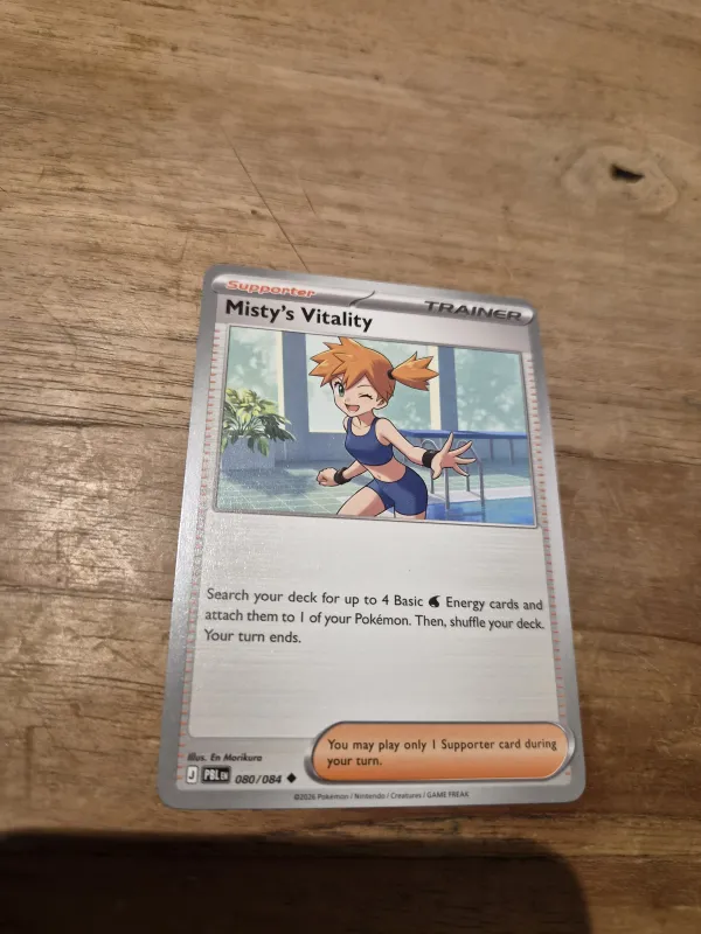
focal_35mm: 23
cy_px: 467
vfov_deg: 73.9
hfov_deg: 58.9
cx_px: 350
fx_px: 621
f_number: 1.8
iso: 320
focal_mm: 5.4
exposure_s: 1/100
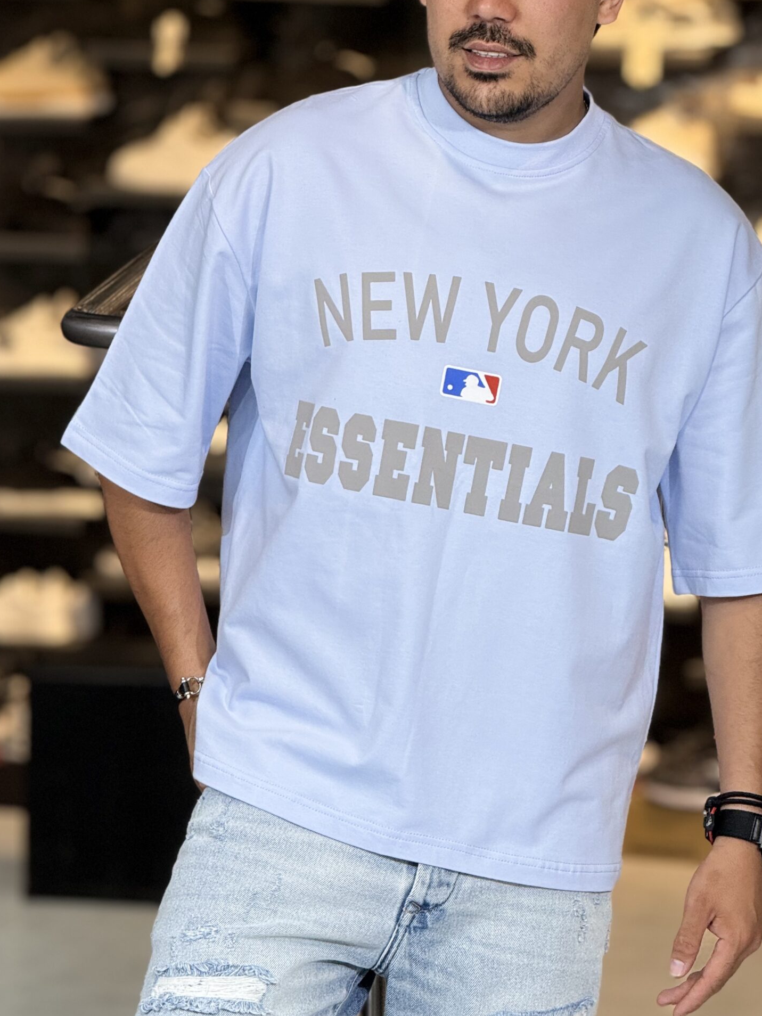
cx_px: 448
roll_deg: -1.7
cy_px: 405
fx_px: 4725
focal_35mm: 161
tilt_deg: -6.3
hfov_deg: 9.2
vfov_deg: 12.3
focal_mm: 15.66
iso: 125
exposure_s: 1/100
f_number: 2.8
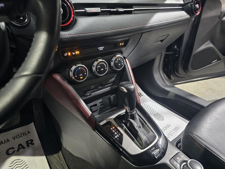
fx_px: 149
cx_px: 112
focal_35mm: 23
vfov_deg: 58.9
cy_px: 84
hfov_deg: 73.9
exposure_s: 1/25
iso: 1000
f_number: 1.7
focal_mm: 6.3
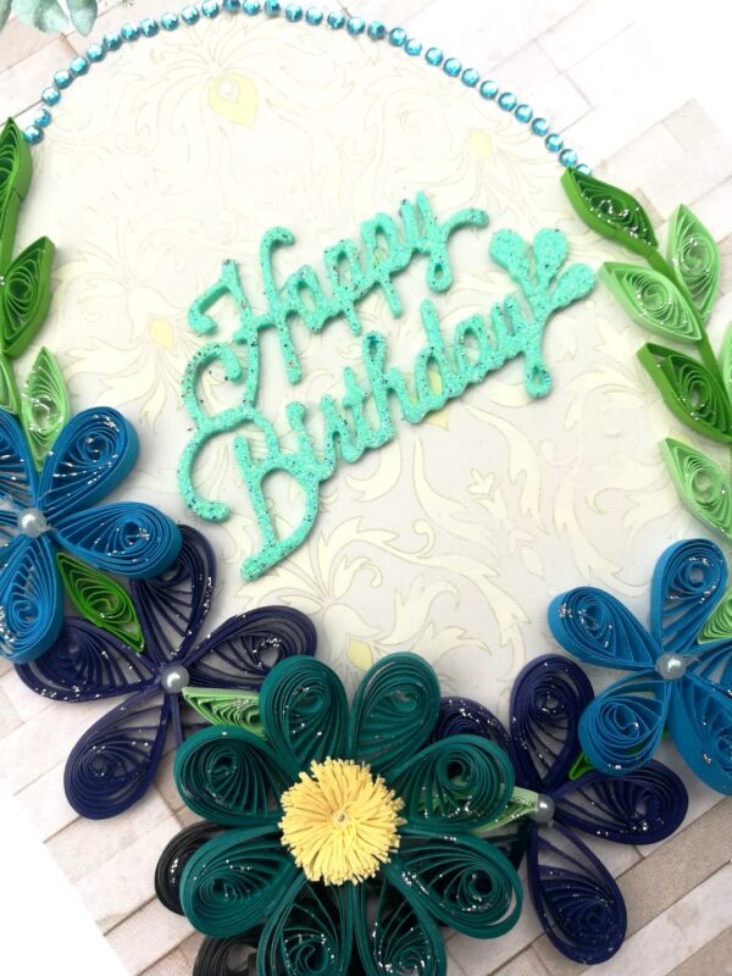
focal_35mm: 26
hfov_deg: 53.1
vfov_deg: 67.3
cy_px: 488
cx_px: 366
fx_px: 733
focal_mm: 3.83
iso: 50
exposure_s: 1/100
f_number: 2.2
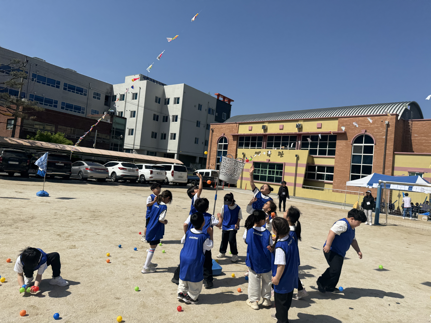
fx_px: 299
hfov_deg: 71.6
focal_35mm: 24
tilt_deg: -0.7
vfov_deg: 56.8
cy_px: 162
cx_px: 216
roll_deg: -5.5
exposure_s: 1/9009
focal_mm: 6.76
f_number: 1.78
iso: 80
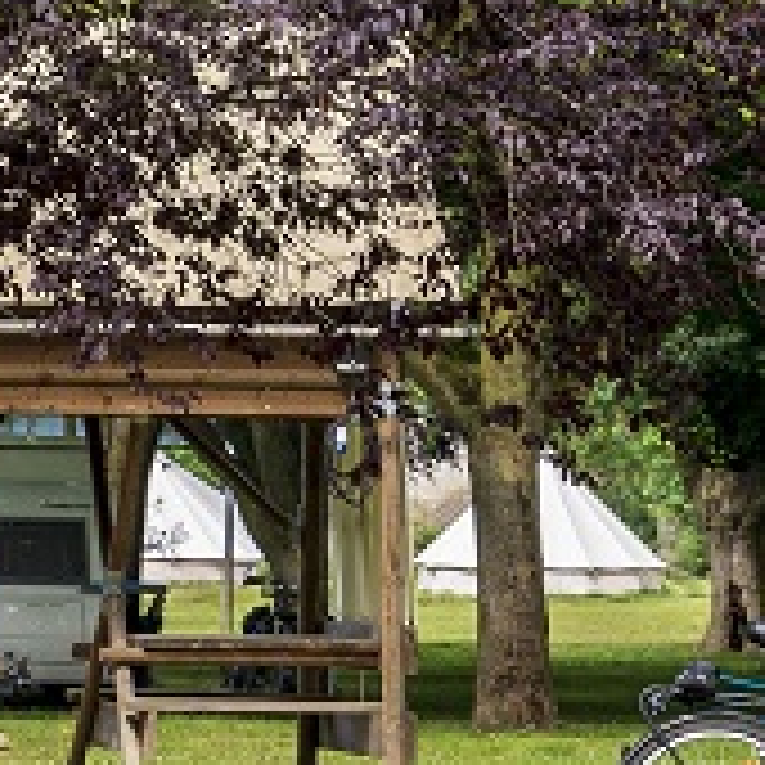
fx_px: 7051
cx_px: 230
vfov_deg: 6.2
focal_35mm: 282
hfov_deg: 6.2
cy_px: -27
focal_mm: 55
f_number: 5.6
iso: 100
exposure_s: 1/200
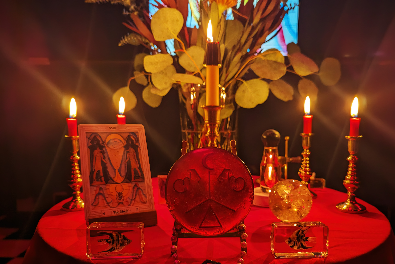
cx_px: 211
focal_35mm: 28
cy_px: 160
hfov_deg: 65.4
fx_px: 307
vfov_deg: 46.1
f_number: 1.85
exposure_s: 1/40
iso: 328
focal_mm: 6.81
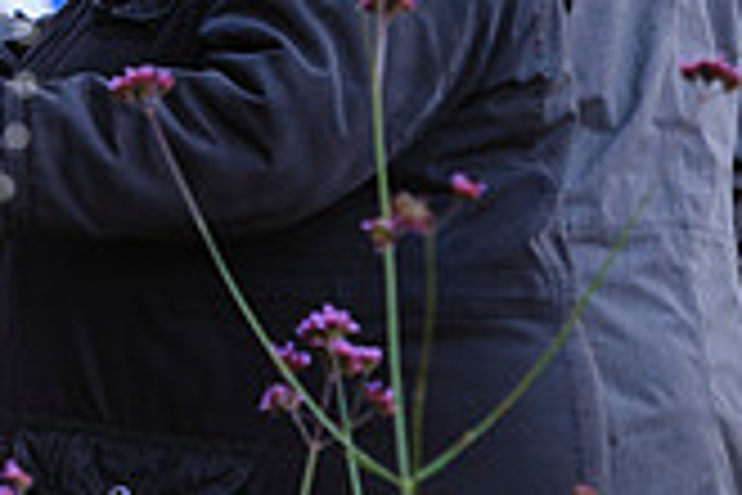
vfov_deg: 2.3
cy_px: 40
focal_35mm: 599
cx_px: -161
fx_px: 12345
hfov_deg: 3.4
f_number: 4.8
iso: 800
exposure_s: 1/500
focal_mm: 145
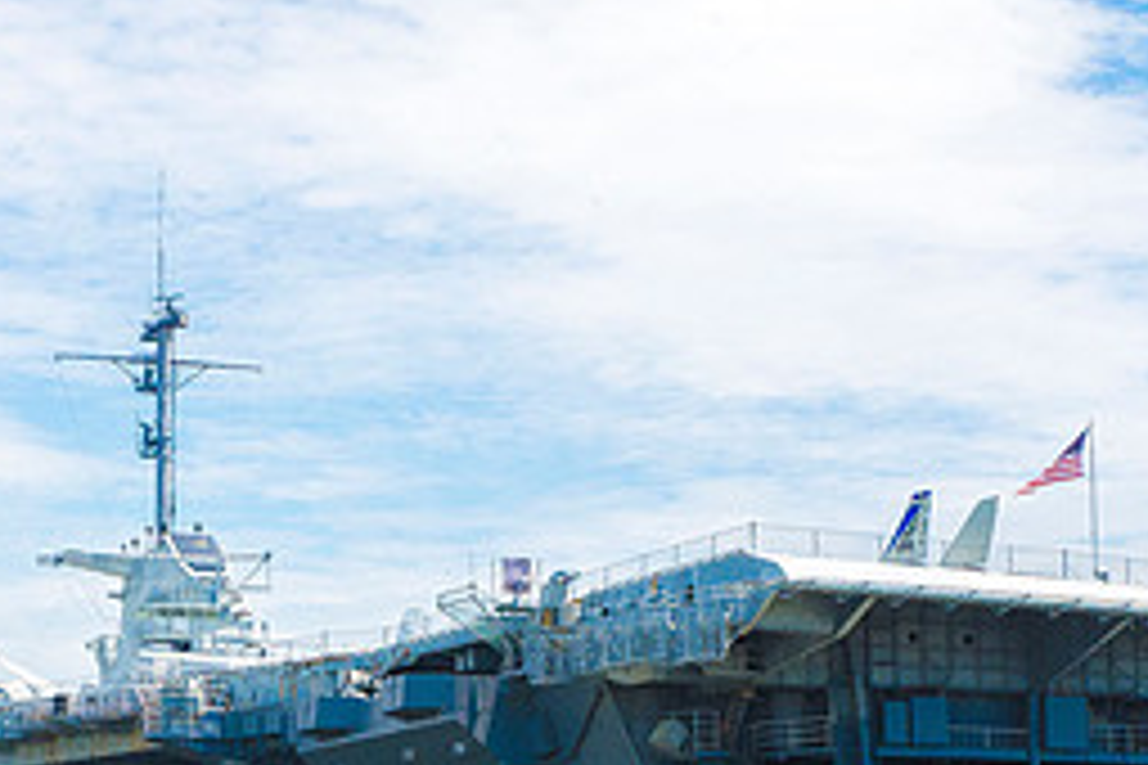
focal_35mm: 109
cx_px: 594
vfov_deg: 12.4
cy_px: 790
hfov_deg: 18.8
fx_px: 3476
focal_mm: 48
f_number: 16
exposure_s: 1/1000
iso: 2500
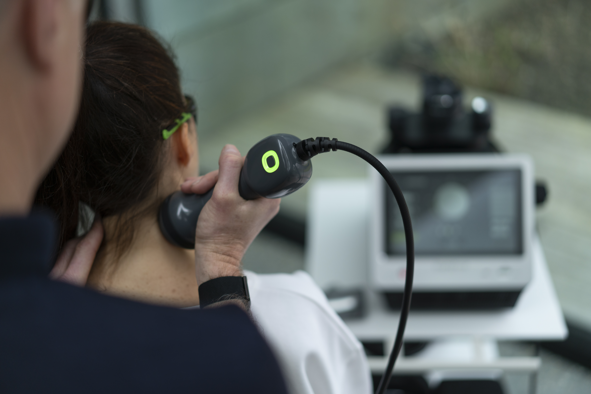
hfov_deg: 36.2
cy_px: 197
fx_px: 903
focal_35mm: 55
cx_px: 296
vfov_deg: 24.6
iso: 320
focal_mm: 55
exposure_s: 1/640
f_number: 1.8
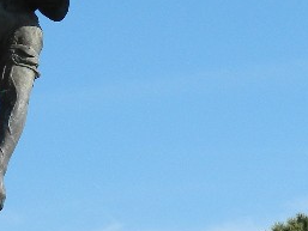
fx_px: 1513
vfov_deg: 8.6
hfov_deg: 11.3
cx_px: -120
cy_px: 314
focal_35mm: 170
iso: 80
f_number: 3.5
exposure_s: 1/800
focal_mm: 7.3
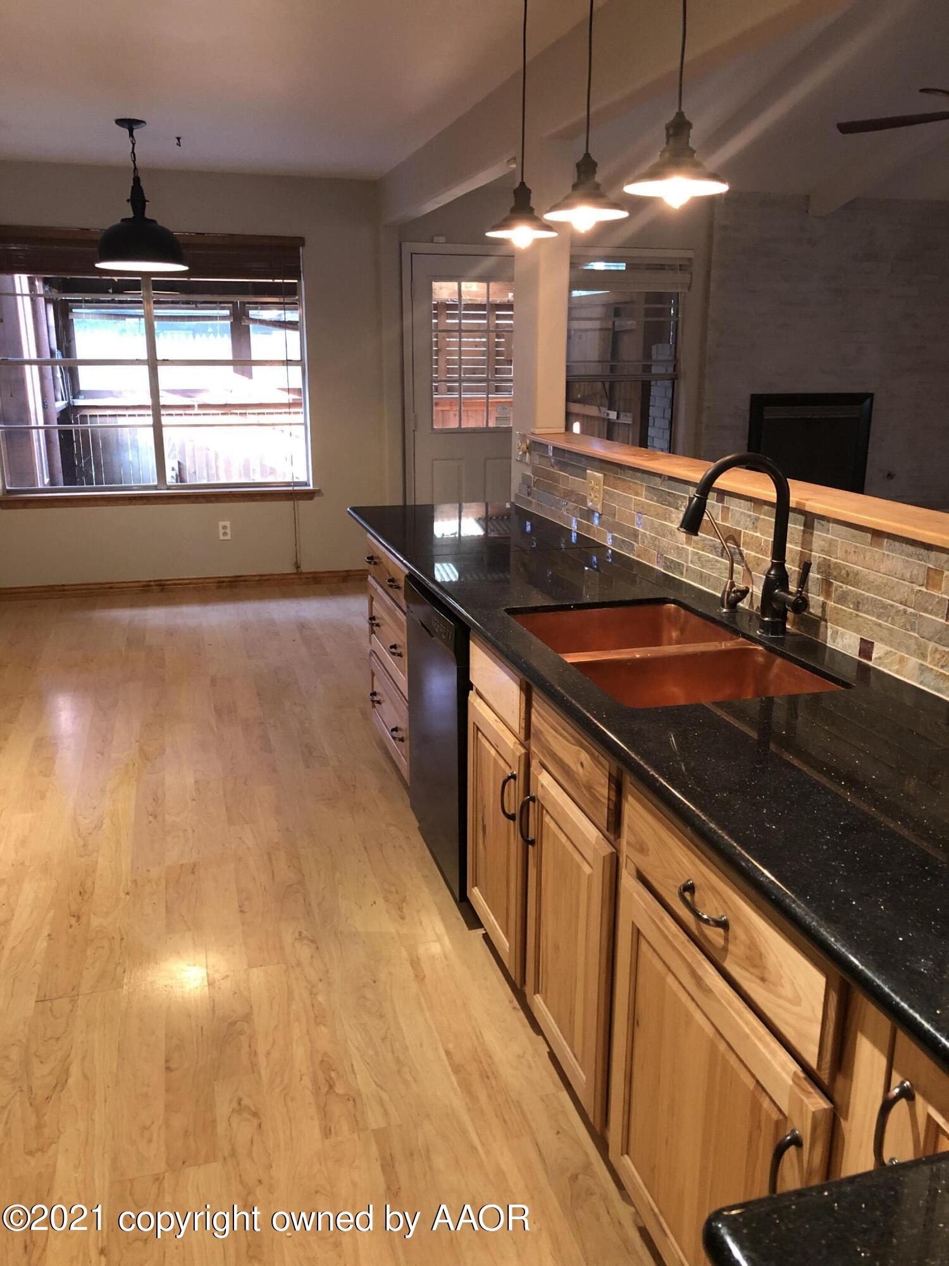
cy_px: 633
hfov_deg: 49.7
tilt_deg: -15.4
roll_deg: -0.6
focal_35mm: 28
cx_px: 474
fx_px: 1023
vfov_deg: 63.4
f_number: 1.8
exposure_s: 1/15
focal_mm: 3.99
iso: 80
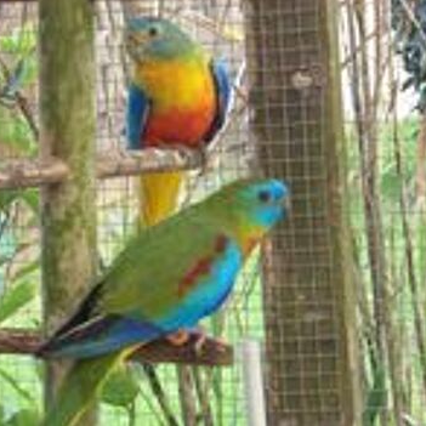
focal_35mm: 134
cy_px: 211
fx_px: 1866
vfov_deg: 13.0
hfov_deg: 13.0
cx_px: 237
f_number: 5.2
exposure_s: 1/105
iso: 400
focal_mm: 18.6
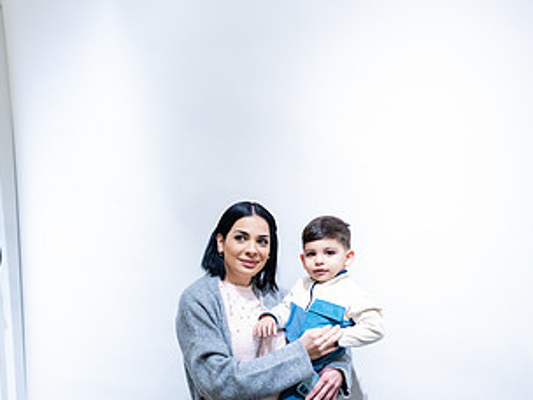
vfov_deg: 30.6
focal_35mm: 46
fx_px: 708
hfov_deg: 40.8
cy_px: 329
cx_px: 180
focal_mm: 24
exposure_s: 1/80
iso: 1000
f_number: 3.2
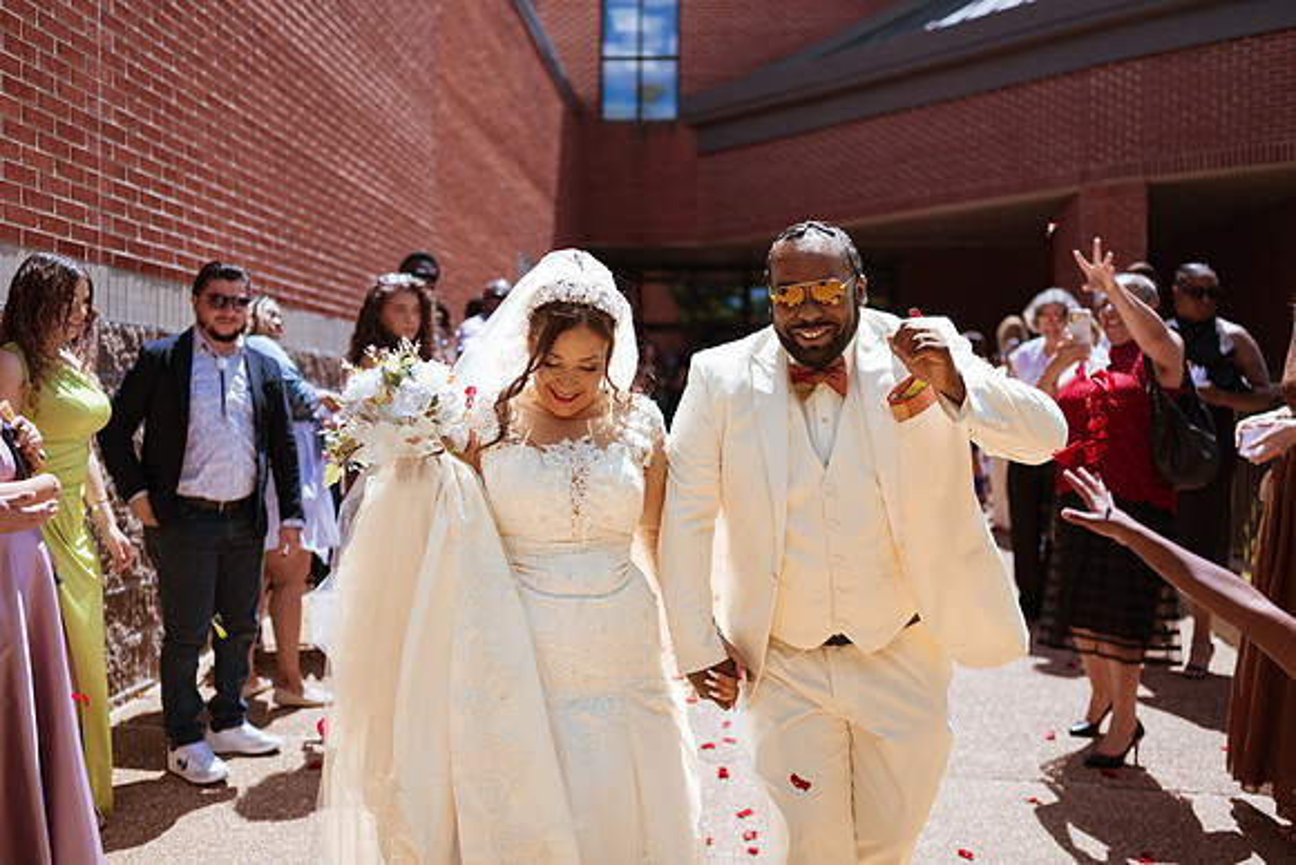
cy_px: 432
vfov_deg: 37.9
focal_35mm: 35
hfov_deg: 54.4
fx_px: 1260
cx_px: 648
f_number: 1.8
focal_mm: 35
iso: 100
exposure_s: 1/2000
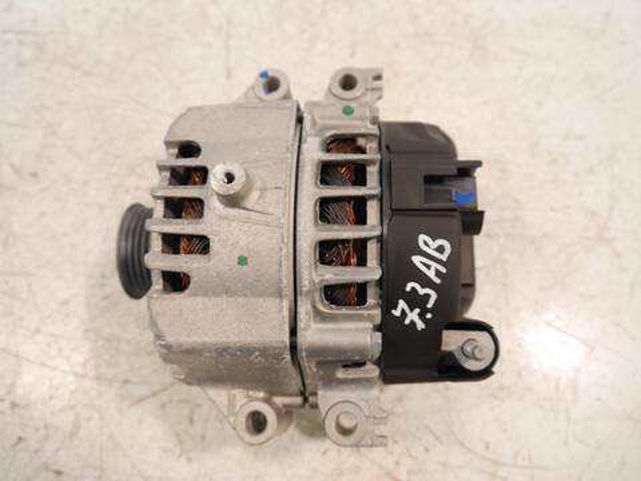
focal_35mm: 30
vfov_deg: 46.8
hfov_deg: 60.0
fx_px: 556
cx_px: 320
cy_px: 240
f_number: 3.6
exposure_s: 1/60
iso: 640
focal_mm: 15
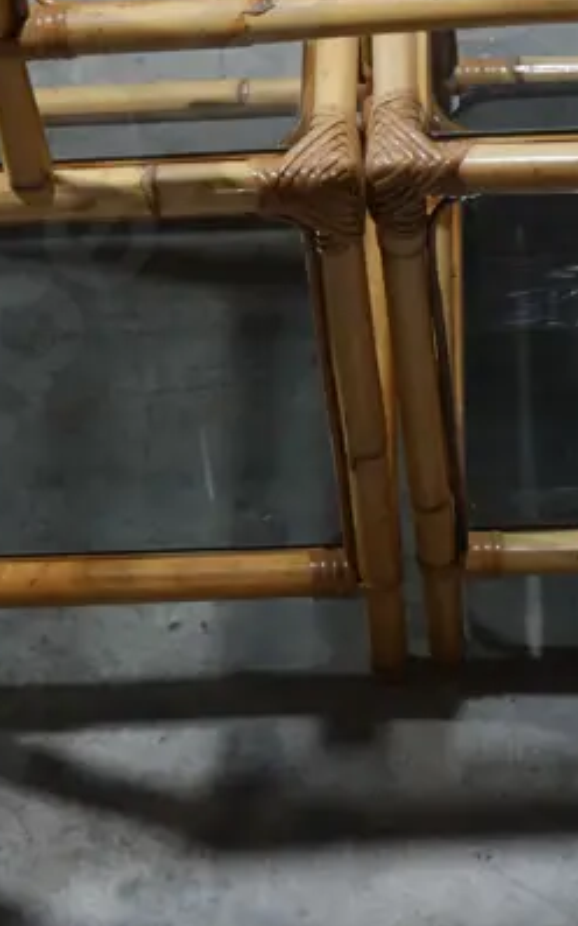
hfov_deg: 11.4
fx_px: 2899
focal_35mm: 115
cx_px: 376
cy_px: -140
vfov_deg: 17.4
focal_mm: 21
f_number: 4.6
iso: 500
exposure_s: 1/60
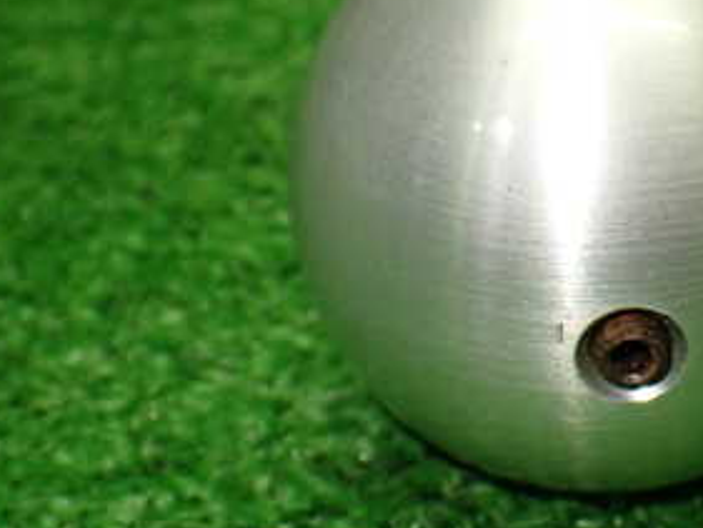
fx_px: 1646
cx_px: 598
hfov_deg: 23.6
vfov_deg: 18.2
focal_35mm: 81
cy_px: 163
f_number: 2.7
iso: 500
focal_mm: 6.83
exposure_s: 1/160
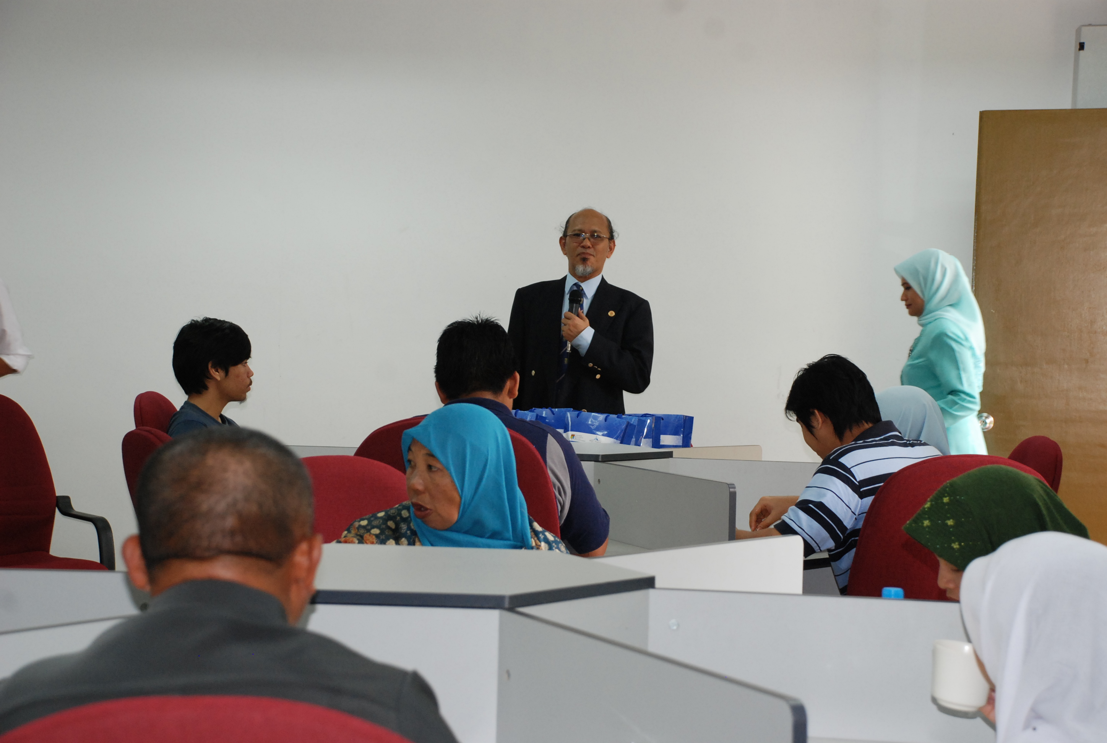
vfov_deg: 17.6
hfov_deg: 25.9
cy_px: 372
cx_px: 554
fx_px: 2403
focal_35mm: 78
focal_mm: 52
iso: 640
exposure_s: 1/80
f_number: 5
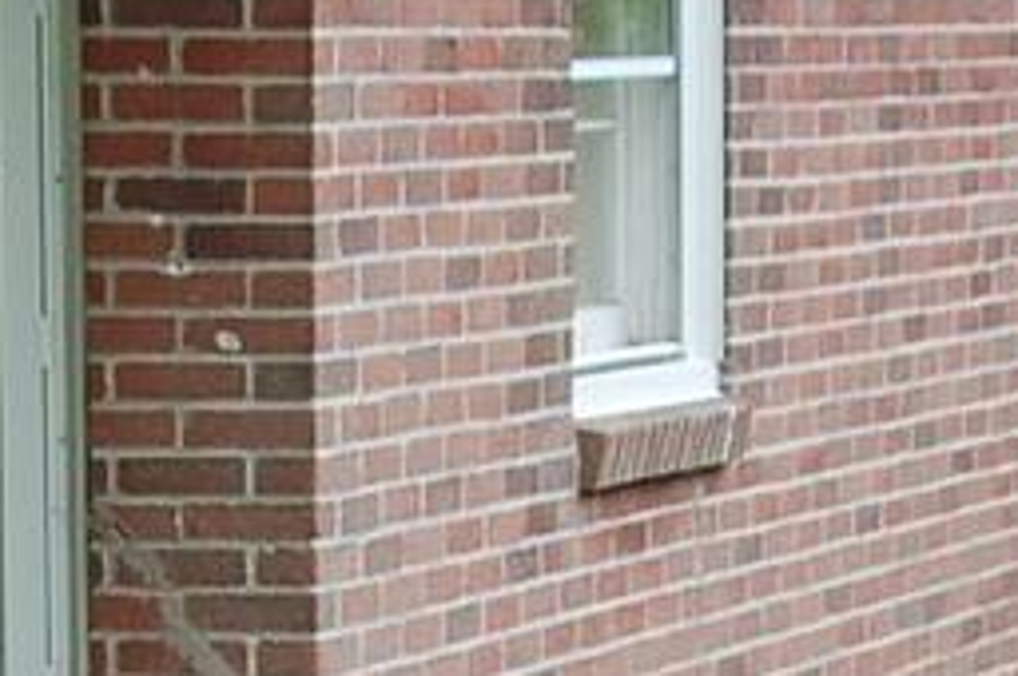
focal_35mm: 276
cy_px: 1235
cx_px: 183
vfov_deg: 4.9
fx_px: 7795
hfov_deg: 7.5
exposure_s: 1/160
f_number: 6.3
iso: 200
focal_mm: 23
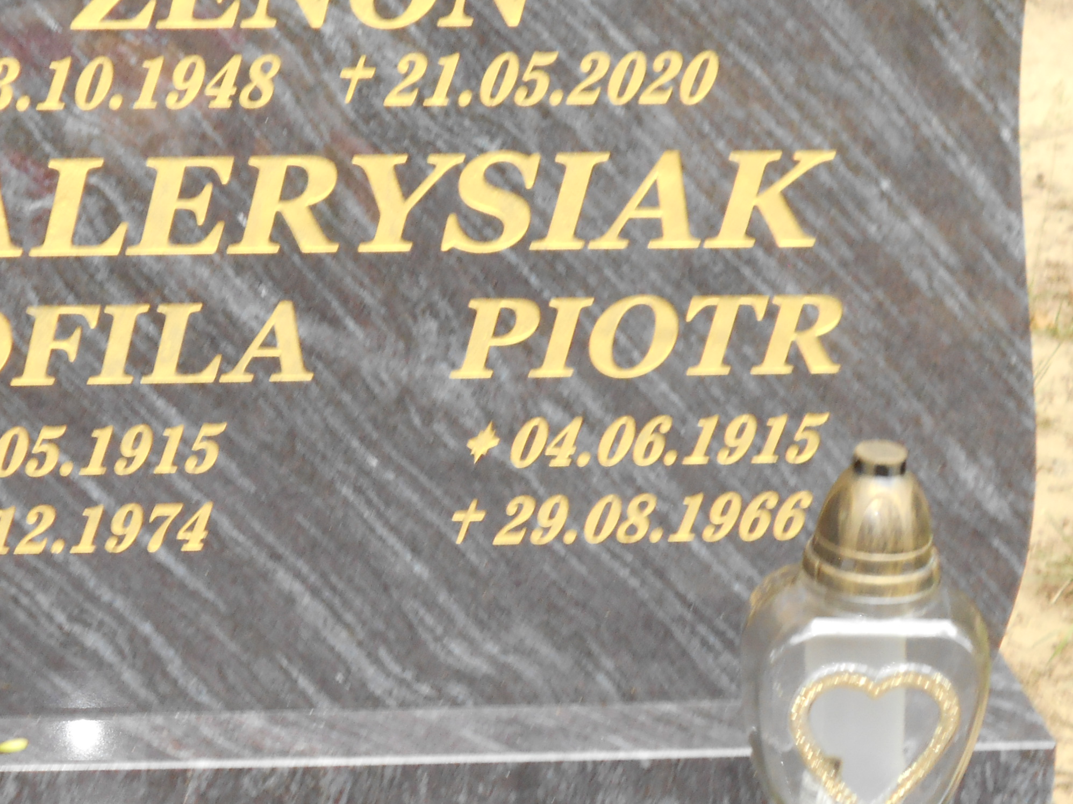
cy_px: 398
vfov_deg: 14.0
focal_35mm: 106
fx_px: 3286
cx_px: 224
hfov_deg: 18.4
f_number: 4.9
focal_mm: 10
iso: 200
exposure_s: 1/60
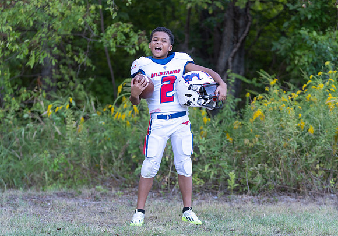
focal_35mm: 99
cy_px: 131
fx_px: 941
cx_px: 174
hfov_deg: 20.4
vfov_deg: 14.3
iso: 320
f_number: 2.8
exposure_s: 1/320
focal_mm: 85
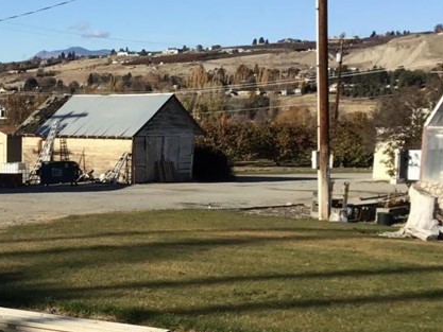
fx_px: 973
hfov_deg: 23.7
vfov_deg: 19.2
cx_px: -73
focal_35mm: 76
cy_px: 263
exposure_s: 1/1381
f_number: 2.4
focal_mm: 3.3
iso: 25
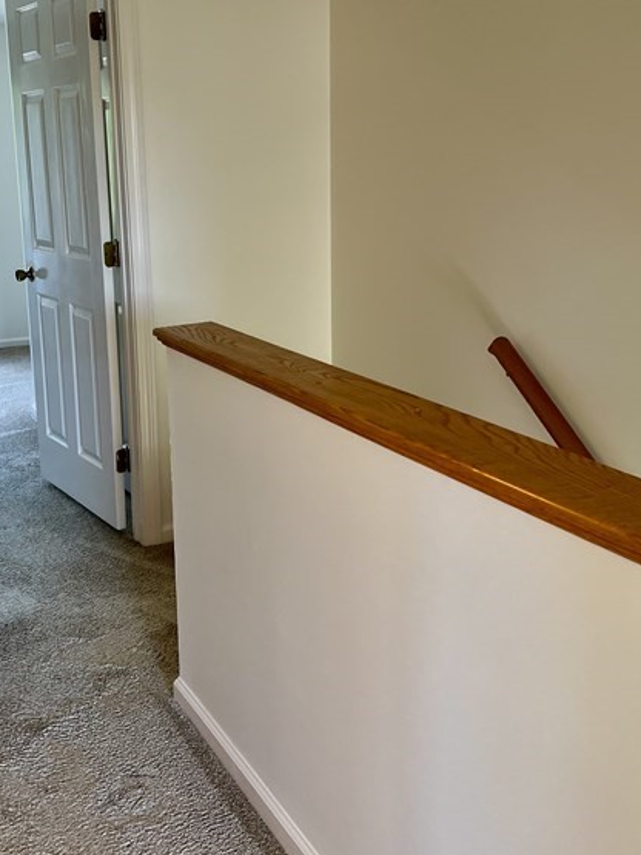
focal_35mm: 36
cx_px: 300
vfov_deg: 50.8
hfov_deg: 39.6
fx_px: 889
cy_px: 320
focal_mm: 5.7
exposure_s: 1/120
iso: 125
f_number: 1.5
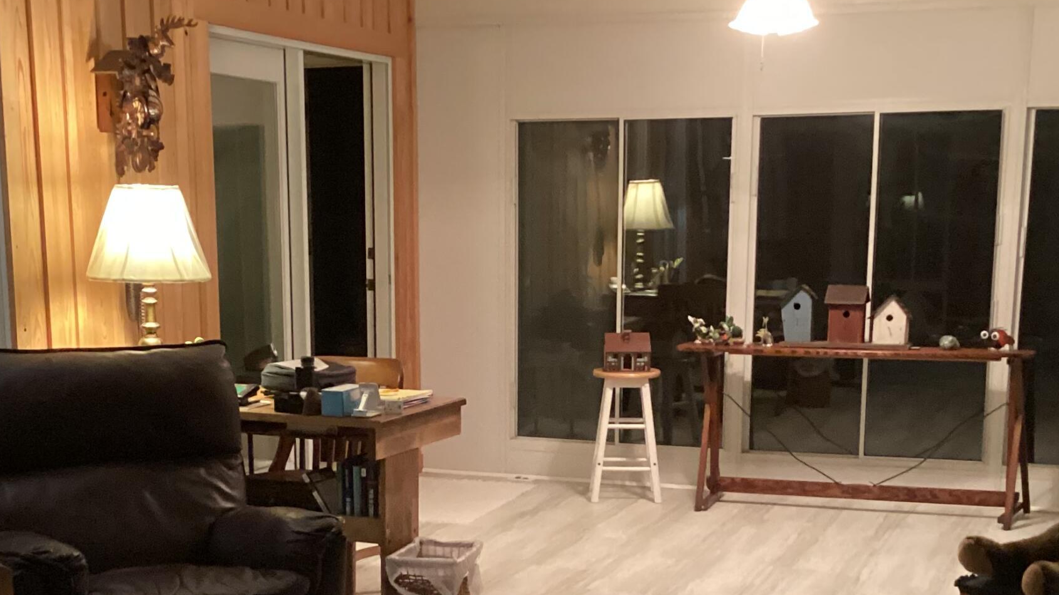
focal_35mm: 60
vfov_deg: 19.6
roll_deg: -0.7
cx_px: 473
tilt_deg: -12.0
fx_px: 1685
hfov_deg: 34.9
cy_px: 546
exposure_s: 1/24
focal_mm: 3.3
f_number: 2.4
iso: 640
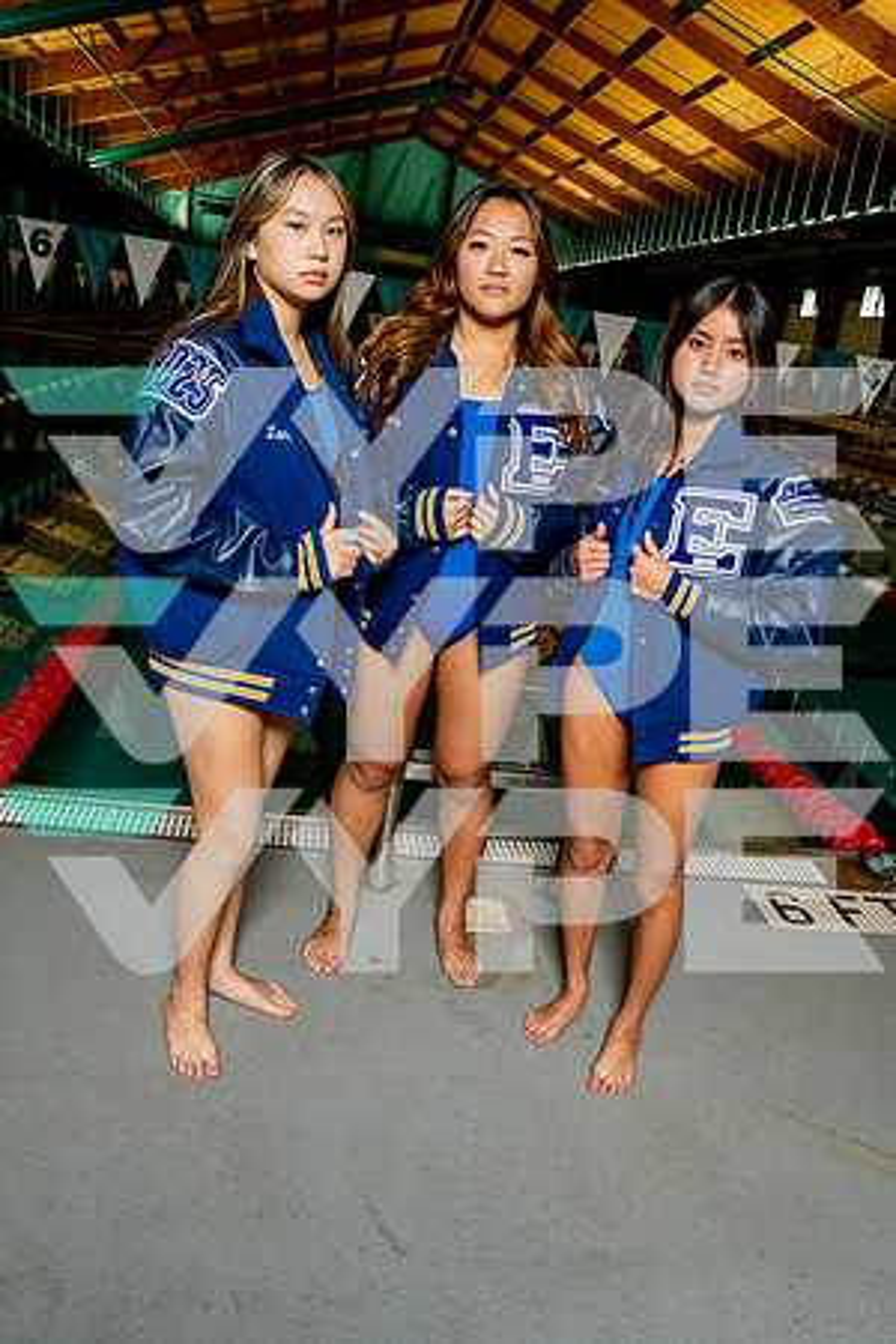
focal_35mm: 28
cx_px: 448
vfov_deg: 65.5
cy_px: 672
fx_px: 1045
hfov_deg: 46.4
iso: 1600
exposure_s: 1/250
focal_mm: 28
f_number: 8
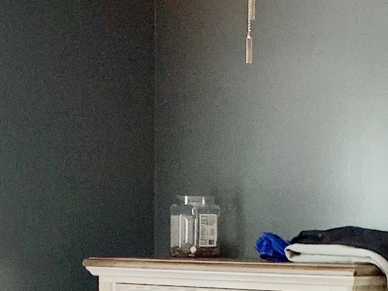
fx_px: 1581
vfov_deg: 9.9
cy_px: 557
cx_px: 237
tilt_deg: -10.9
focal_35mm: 141
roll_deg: +0.0
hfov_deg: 14.0
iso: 64
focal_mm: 4.25
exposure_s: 1/60
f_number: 1.8
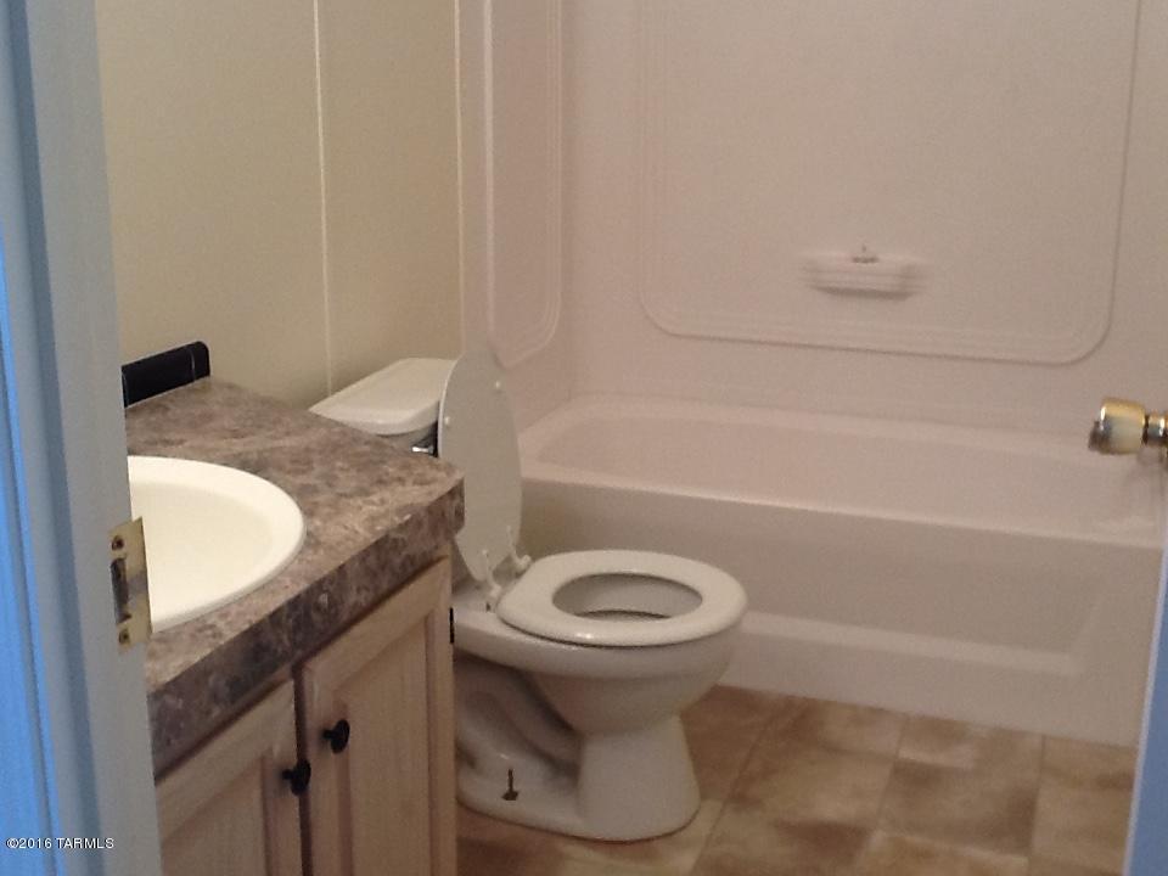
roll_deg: +0.5
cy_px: 438
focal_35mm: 44
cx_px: 584
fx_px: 1485
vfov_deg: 32.9
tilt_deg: -14.8
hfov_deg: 42.9
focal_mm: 2.03
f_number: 2.4
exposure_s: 1/30
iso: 50
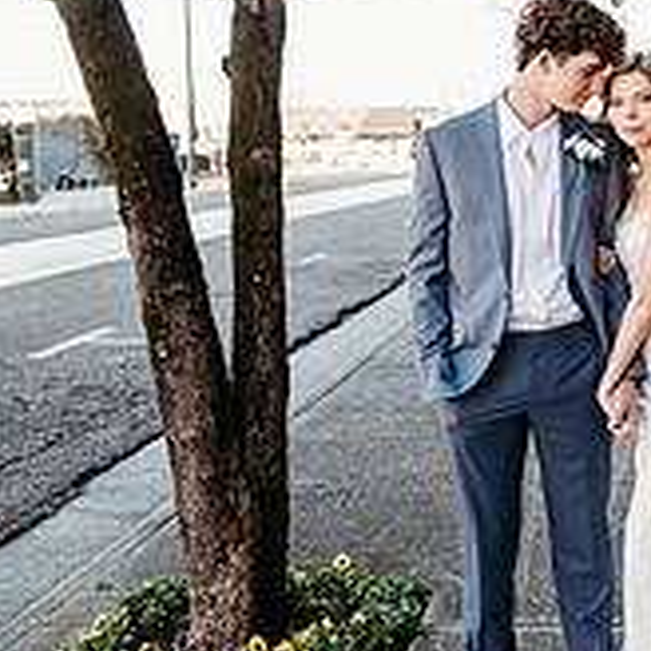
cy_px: 135
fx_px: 1192
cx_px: 552
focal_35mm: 56
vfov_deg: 29.9
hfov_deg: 29.6
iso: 160
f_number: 2
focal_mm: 24
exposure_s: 1/320
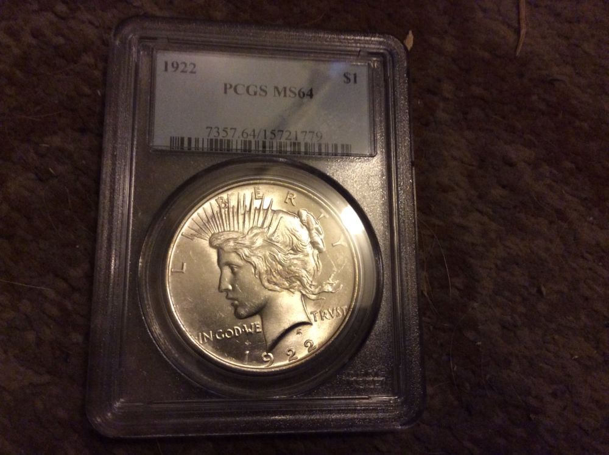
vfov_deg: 44.1
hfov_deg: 56.9
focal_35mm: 32
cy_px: 228
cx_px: 304
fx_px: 562
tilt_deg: -75.7
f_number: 2.4
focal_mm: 3.3
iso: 320
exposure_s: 1/24
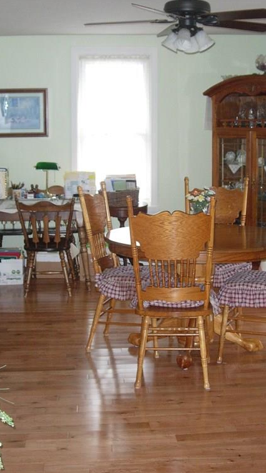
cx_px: 156
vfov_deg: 37.2
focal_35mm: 56
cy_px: 238
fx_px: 702
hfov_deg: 21.4
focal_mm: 7.8
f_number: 2.8
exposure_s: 1/69.7
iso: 173
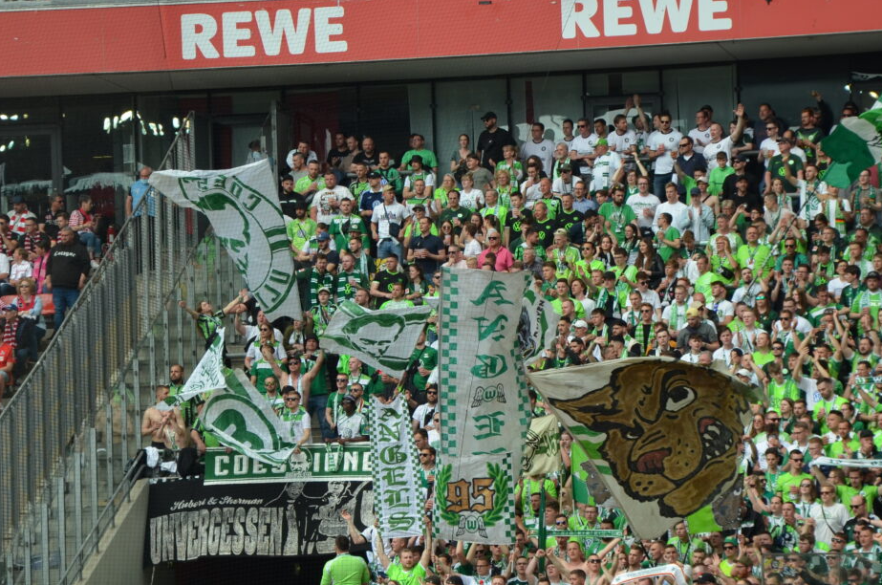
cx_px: 481
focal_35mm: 182
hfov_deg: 11.3
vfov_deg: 7.5
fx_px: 4451
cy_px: 366
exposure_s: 1/500
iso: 320
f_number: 5.6
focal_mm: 70
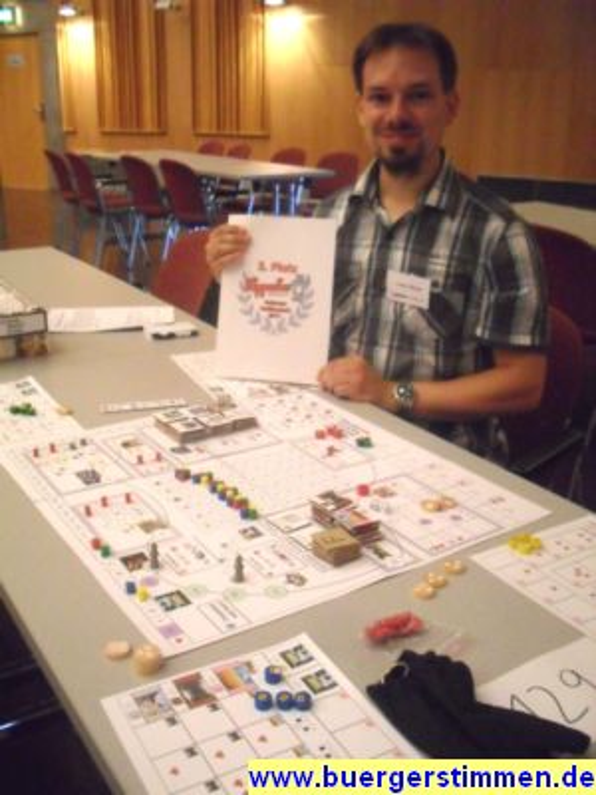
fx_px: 803
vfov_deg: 52.6
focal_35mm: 35
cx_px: 298
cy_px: 398
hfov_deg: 40.7
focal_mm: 6.3
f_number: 3.2
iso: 800
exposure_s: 1/45
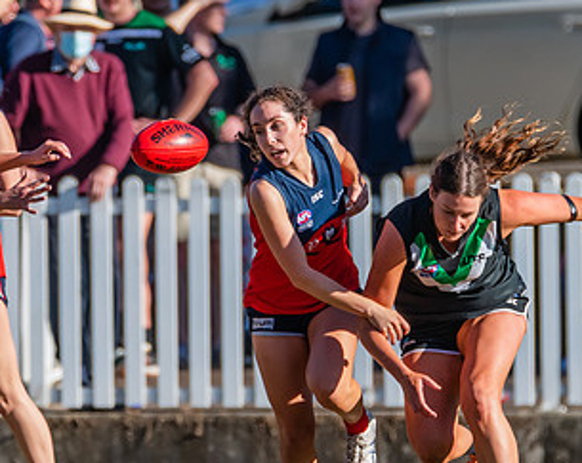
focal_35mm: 1597
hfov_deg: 1.2
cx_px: 318
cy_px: 235
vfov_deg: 1.0
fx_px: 27464
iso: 800
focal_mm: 600
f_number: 7.1
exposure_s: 1/1600
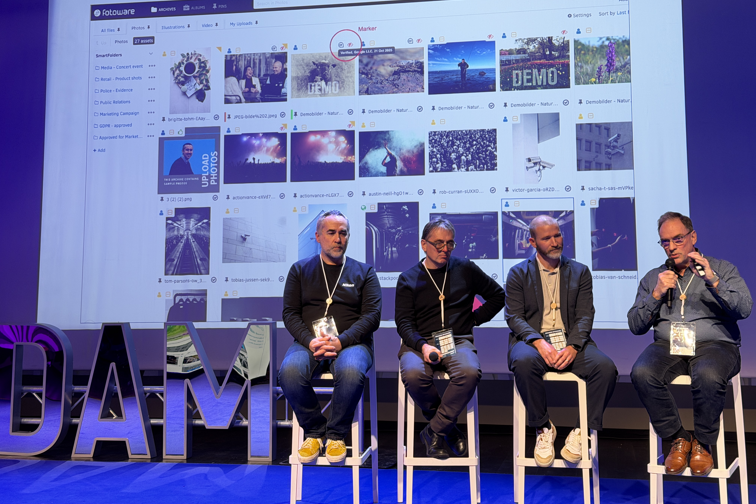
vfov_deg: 27.0
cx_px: 378
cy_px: 231
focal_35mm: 50
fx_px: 1050
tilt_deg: +3.8
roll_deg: +0.6
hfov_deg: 39.6
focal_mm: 6.76
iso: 100
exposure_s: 1/50
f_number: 1.78
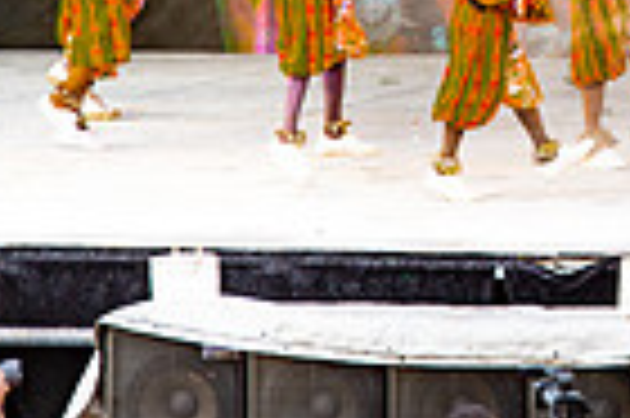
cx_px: 806
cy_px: -328
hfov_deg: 2.8
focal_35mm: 726
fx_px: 12690
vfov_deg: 1.9
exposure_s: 1/160
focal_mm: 175
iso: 500
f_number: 5
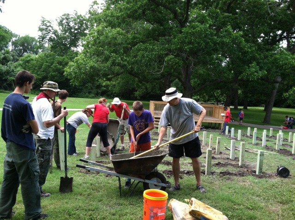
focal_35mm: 35
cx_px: 148
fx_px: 298
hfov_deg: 52.7
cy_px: 110
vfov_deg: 40.6
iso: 80
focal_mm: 3.85
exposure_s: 1/192
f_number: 2.8
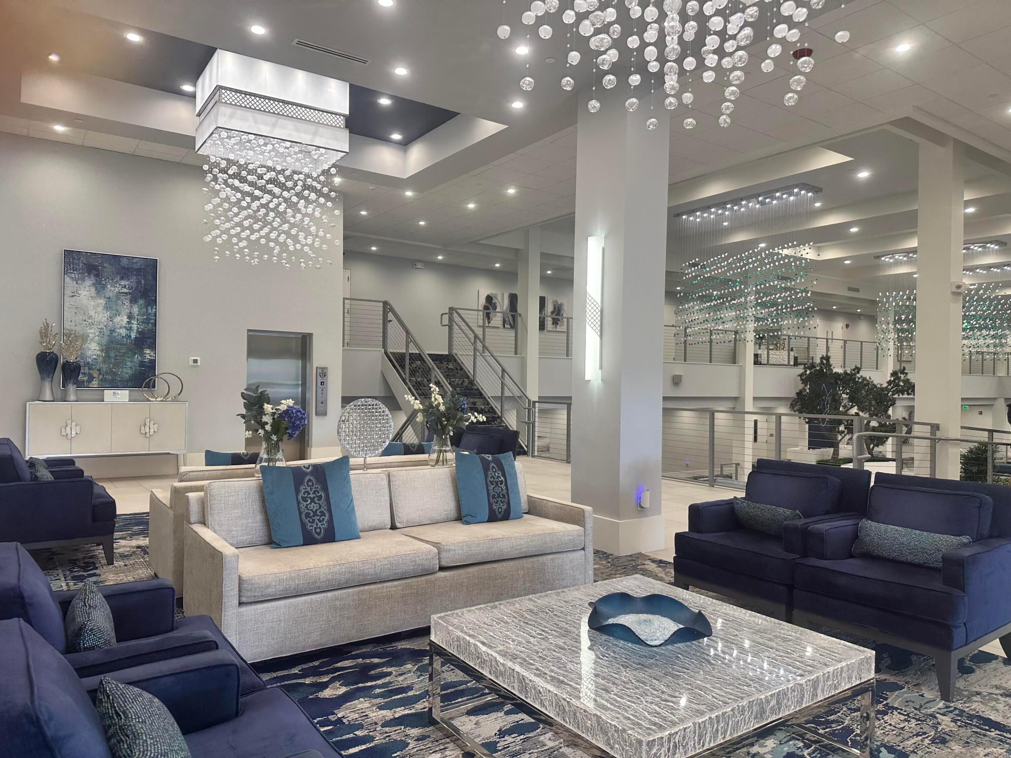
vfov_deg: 56.8
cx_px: 506
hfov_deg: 71.6
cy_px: 379
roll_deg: -0.4
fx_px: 701
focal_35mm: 24
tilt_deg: -0.7
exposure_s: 1/120
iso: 160
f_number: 1.78
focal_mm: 6.86
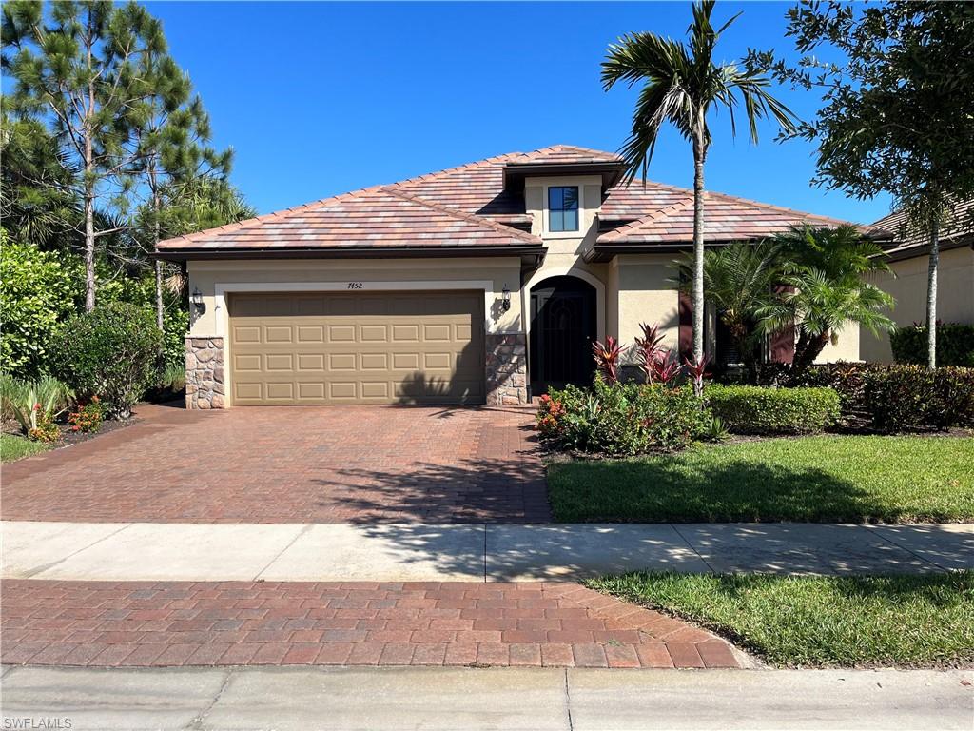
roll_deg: +0.6
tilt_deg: -2.4
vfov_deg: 53.1
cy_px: 366
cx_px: 487
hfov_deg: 67.3
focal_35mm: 26
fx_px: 732
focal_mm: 5.1
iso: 50
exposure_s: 1/2825
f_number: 1.6
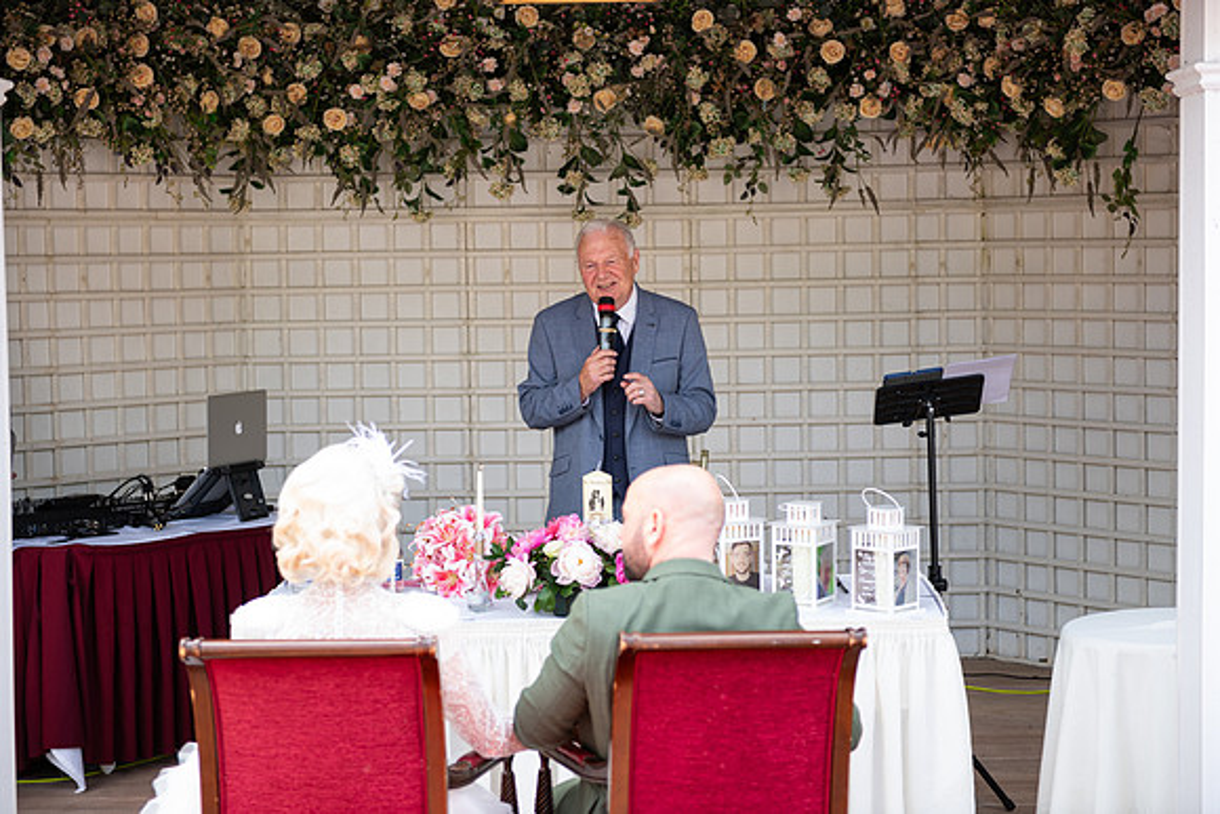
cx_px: 610
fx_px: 2373
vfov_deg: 19.5
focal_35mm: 70
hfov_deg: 28.8
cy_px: 407
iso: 100
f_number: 3.5
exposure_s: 1/160
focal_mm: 70
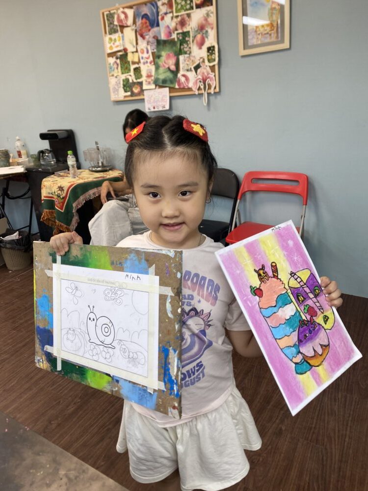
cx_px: 184
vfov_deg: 67.3
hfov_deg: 53.1
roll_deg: +3.8
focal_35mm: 26
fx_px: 369
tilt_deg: -20.4
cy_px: 246
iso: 64
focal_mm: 4.25
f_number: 1.8
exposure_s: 1/100
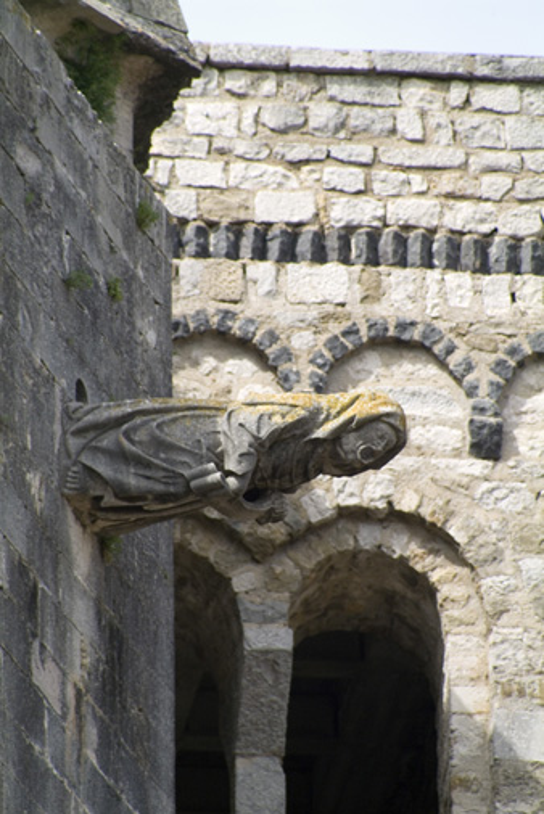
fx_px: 13580
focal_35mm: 600
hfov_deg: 2.3
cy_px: 407
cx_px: 272
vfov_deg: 3.4
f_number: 6.7
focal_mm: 400
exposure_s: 1/350
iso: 400
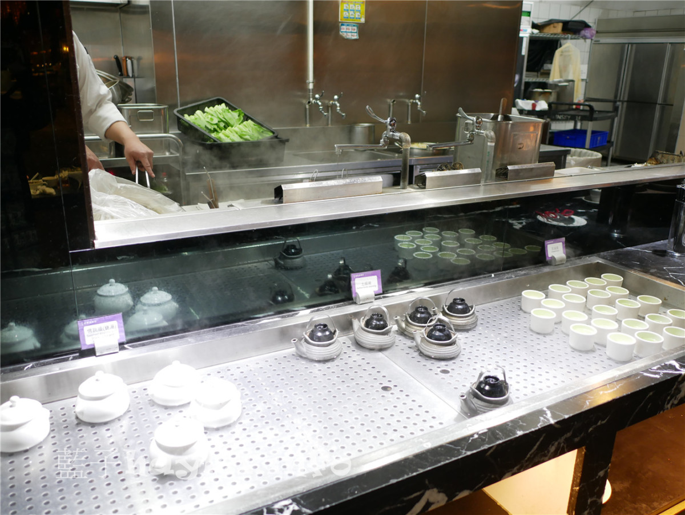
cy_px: 258
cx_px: 342
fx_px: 594
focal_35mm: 30
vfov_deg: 46.9
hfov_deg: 59.9
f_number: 1.7
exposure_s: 1/60
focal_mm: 15
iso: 320
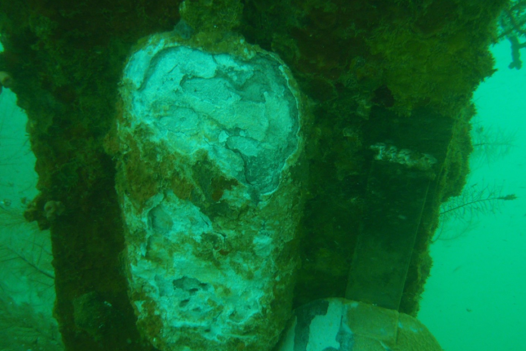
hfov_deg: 50.7
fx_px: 555
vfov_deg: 35.1
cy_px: 185
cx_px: 265
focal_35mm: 38
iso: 200
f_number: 4.1
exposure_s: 1/40
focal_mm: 6.53
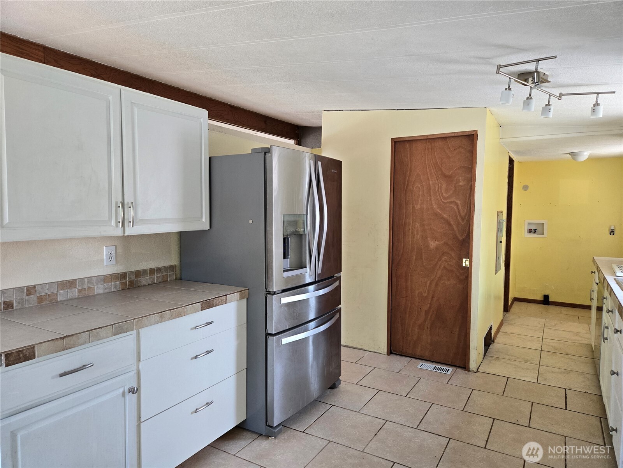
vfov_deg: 58.9
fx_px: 414
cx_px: 312
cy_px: 234
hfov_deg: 73.9
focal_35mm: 23
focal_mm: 5.4
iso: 250
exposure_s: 1/120
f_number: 1.8
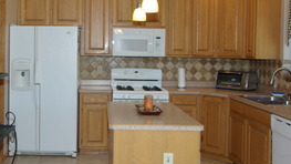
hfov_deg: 43.7
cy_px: 60
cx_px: 90
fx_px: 355
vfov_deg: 25.9
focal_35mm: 46
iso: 100
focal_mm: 11.88
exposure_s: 1/20
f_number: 4
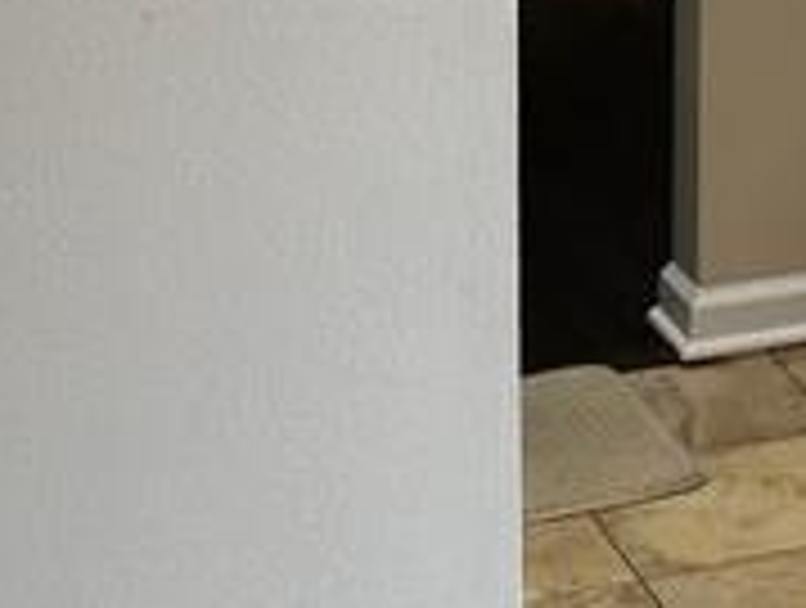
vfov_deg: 10.2
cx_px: 1653
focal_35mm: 137
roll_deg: -2.3
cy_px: -500
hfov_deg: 12.5
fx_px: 3196
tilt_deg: -4.2
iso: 64
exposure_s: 1/140
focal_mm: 6.86
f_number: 1.78
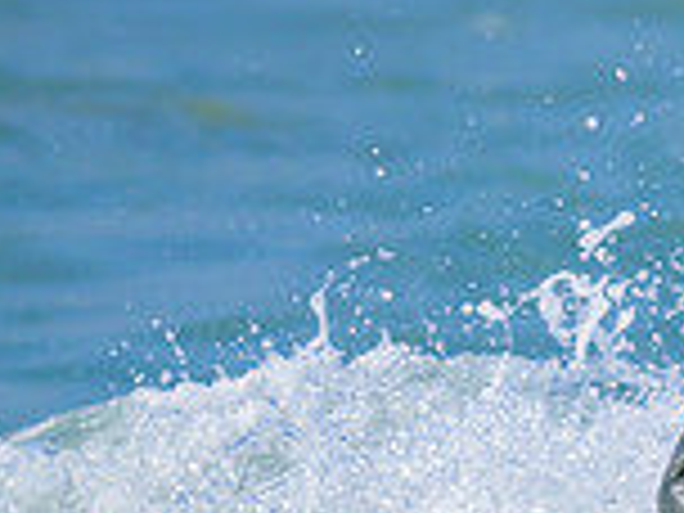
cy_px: 762
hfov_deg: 0.5
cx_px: 1562
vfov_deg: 0.4
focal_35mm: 3728
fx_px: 73664
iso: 360
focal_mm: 800
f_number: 6.3
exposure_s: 1/2000
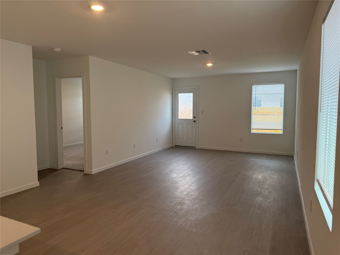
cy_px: 128
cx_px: 170
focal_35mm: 24
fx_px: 236
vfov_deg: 56.8
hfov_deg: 71.6
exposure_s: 1/227
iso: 125
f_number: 1.78
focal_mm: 6.76
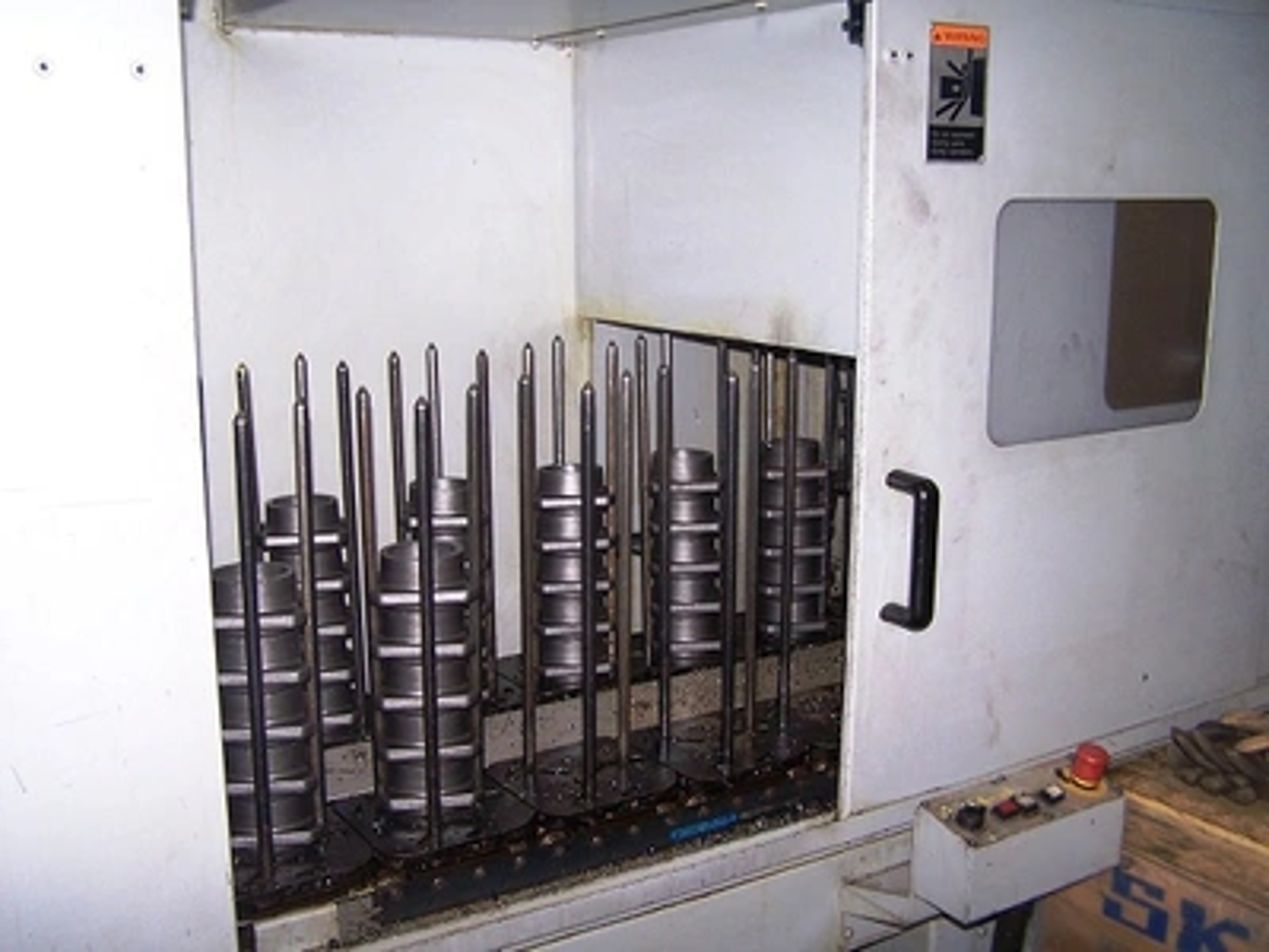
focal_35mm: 38
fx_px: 1393
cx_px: 634
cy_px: 476
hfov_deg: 49.0
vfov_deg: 37.7
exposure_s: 1/60
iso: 140
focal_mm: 6.3
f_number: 2.8
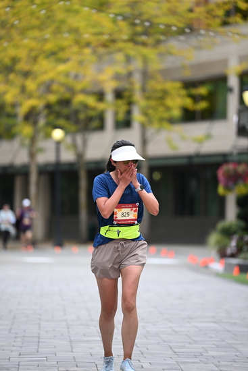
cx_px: 124
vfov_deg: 10.3
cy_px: 186
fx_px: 2065
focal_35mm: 200
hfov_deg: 6.9
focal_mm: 200
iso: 640
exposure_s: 1/2500
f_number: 2.8
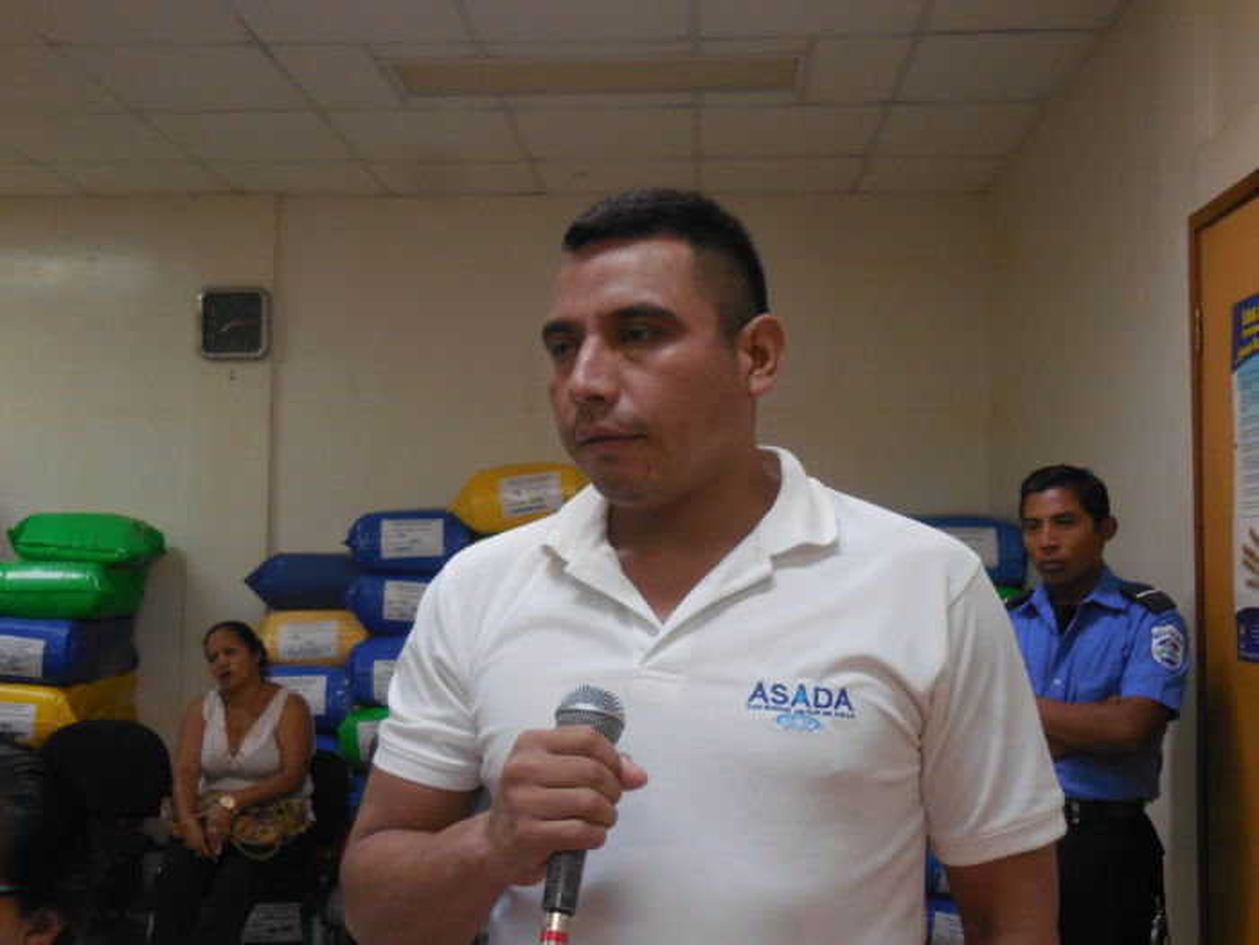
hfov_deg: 47.9
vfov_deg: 36.8
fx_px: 1418
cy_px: 472
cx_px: 630
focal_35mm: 39
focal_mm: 7
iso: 400
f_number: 3.9
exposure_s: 1/15
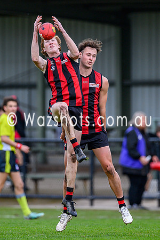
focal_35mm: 1135
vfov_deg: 1.8
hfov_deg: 1.2
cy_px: 101
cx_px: 79
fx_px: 7568
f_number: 4
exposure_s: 1/1250
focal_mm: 500
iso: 360
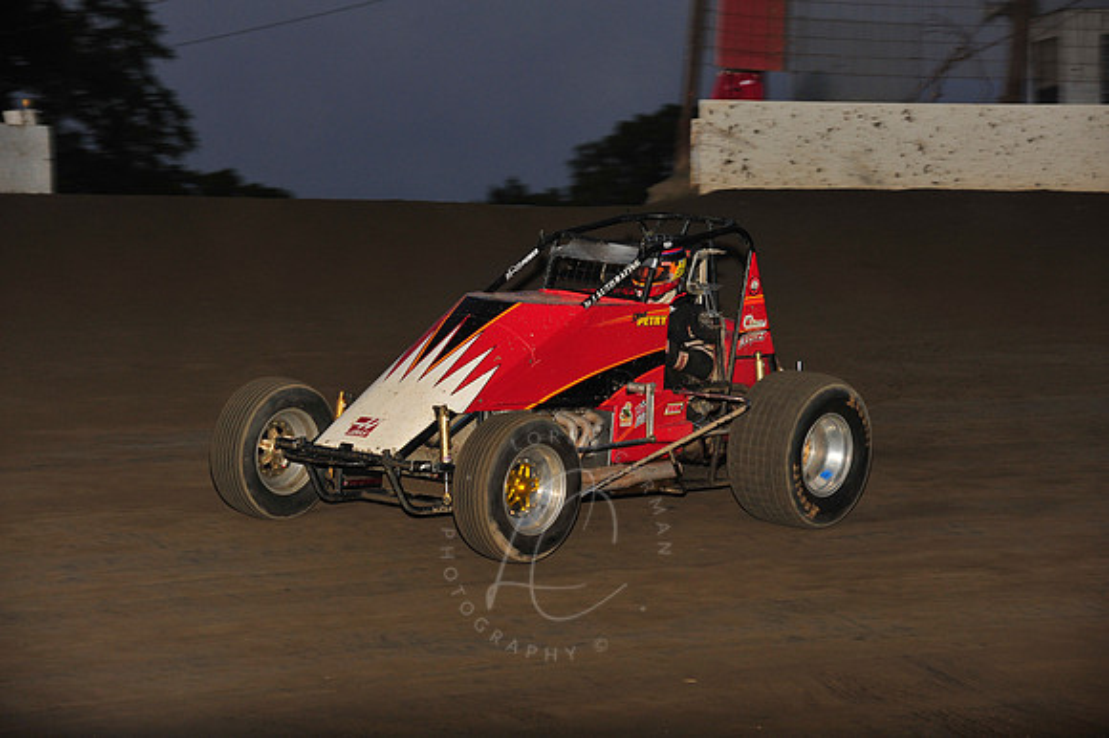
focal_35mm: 135
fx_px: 4156
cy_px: 369
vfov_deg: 10.1
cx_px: 554
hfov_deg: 15.2
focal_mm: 135
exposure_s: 1/320
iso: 800
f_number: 7.1
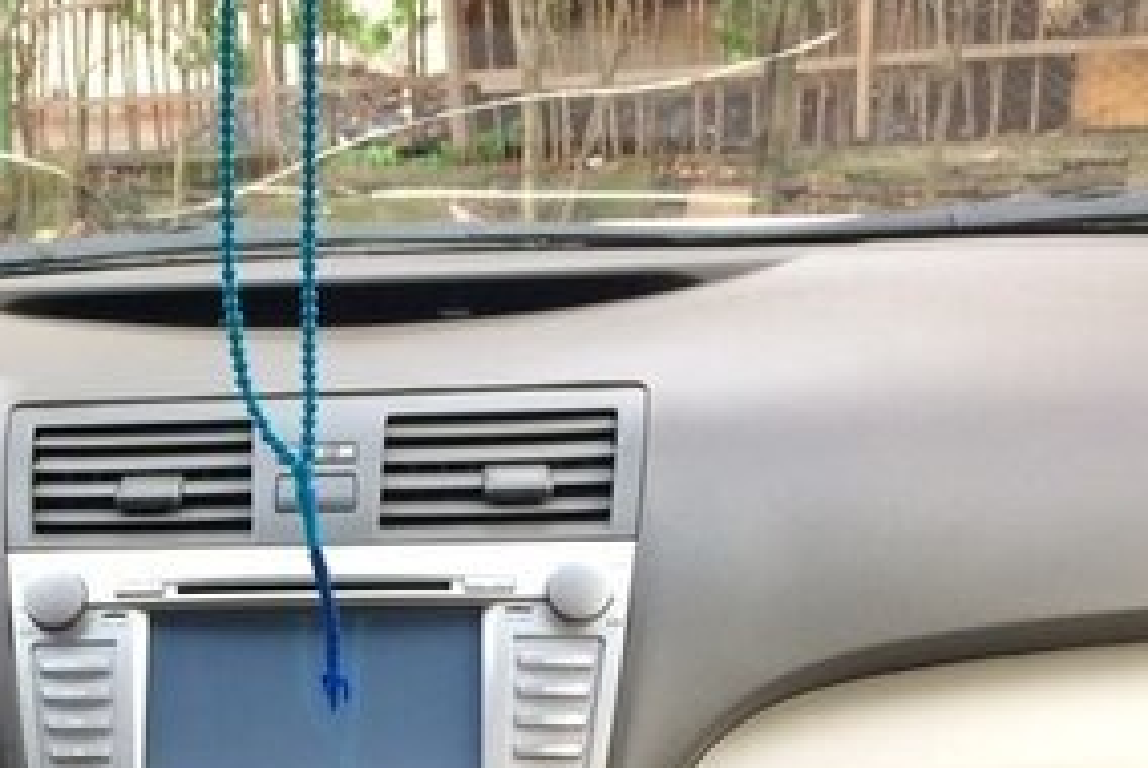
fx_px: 2234
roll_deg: +0.6
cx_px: 121
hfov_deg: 27.8
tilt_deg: -19.3
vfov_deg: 18.7
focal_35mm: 70
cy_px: 851
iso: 40
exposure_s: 1/33
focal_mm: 4.15
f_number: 2.2
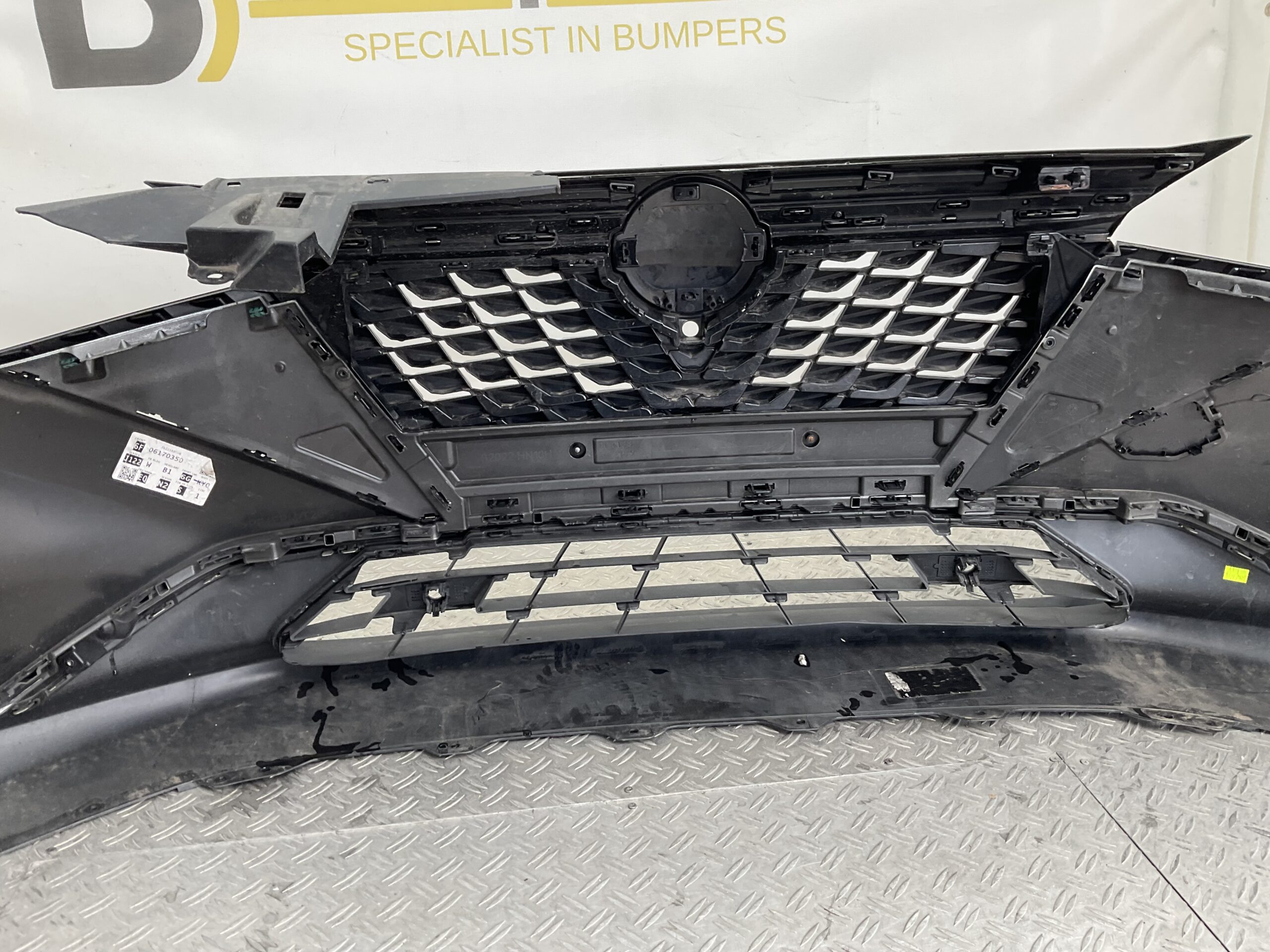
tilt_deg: -20.2
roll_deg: +2.8
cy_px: 476
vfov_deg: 48.2
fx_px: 1064
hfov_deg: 61.7
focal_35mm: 29
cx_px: 635
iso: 25
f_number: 1.8
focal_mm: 3
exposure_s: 1/120
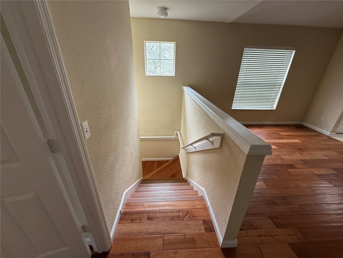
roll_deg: -0.4
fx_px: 139
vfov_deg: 85.7
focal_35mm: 14
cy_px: 129
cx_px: 172
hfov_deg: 102.1
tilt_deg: -22.3
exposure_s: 1/120
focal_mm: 2.22
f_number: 2.2
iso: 250
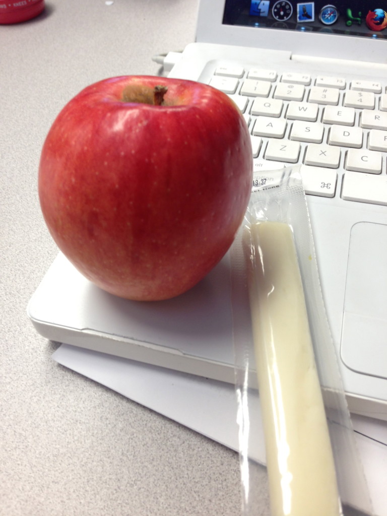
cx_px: 194
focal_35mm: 33
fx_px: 492
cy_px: 258
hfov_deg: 42.9
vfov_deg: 55.4
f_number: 2.4
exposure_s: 1/20
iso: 64
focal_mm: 4.13
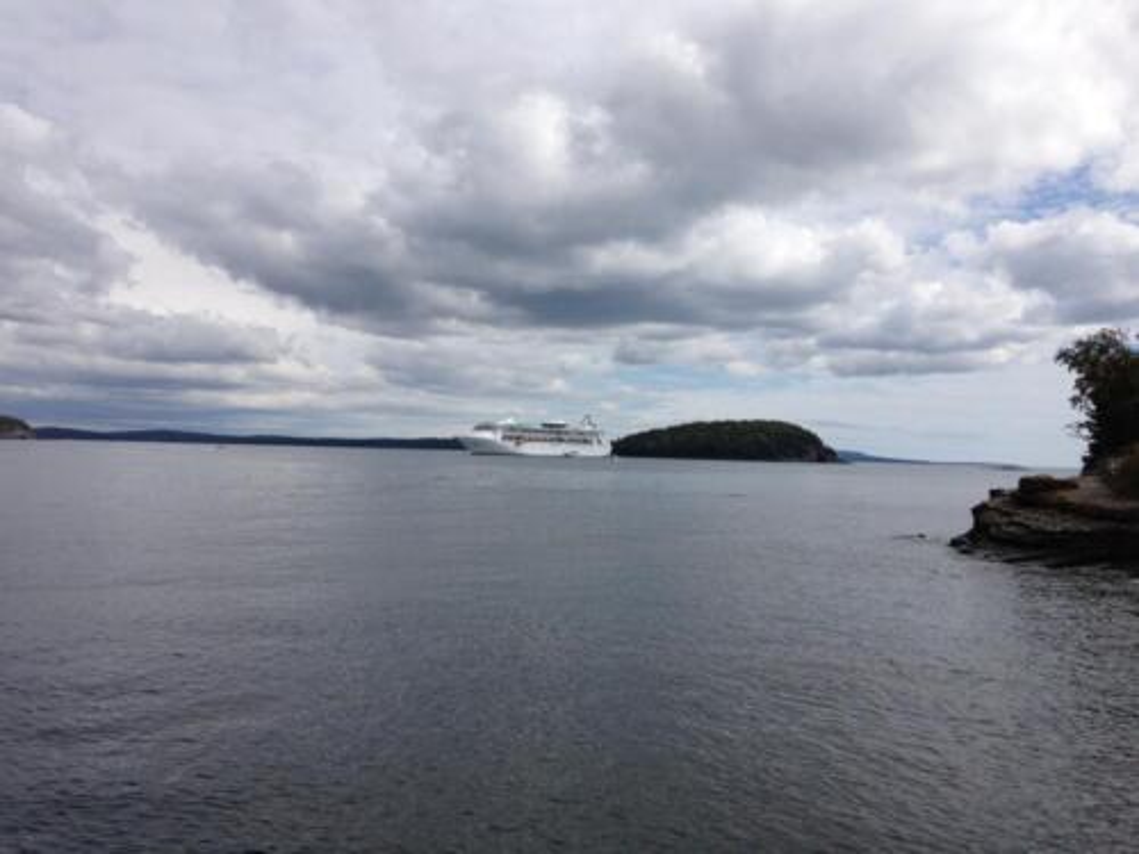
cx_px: 570
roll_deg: -1.1
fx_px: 1086
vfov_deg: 42.9
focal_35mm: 33
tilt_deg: -0.1
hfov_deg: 55.4
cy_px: 427
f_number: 2.4
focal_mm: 4.12
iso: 50
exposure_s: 1/2857
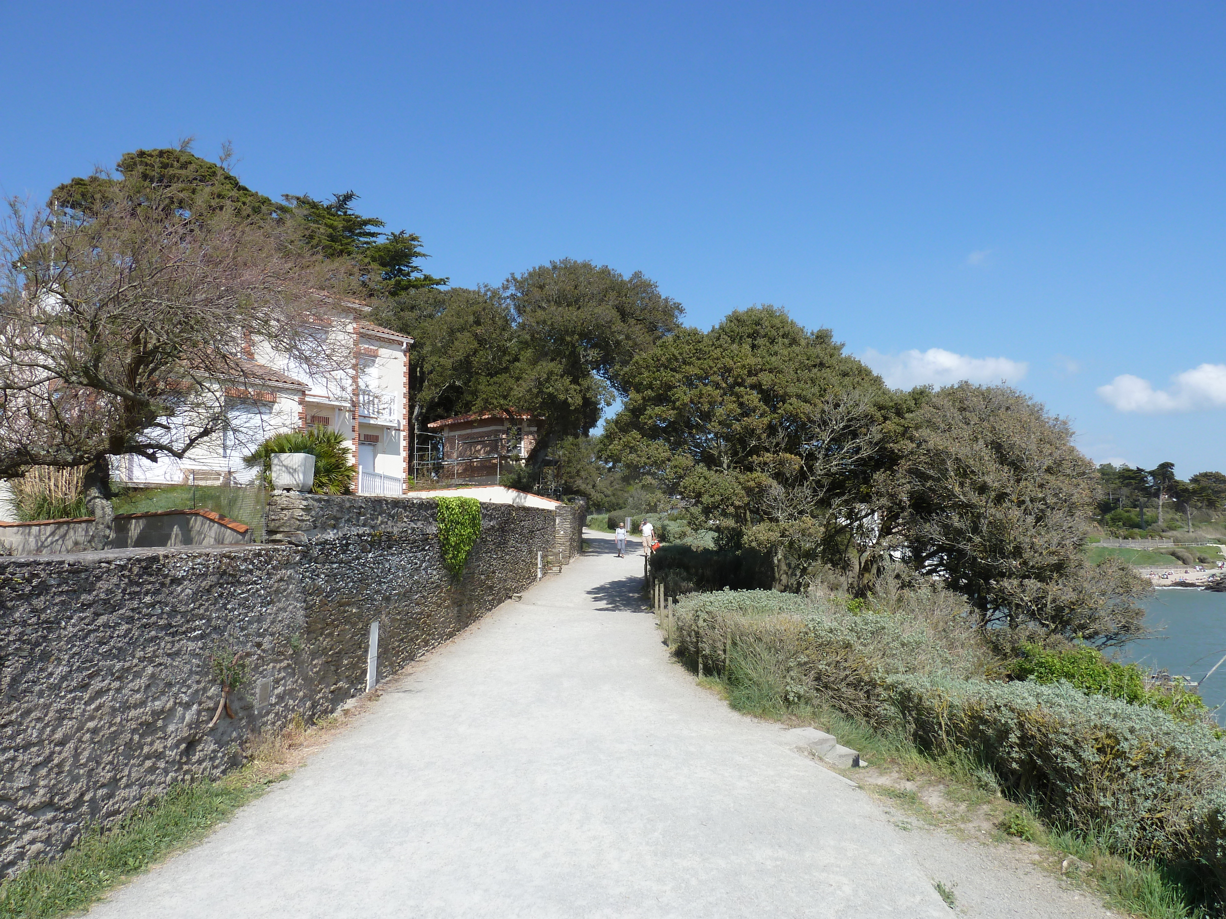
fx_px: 885
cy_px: 460
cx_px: 613
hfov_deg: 69.4
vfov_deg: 54.9
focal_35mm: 25
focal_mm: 4.1
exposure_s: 1/500
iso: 80
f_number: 4.5
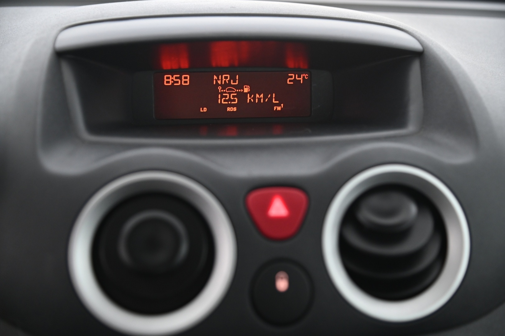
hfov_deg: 34.5
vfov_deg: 23.3
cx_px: 252
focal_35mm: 58
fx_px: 813
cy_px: 168
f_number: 4
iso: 2000
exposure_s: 1/15
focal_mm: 58
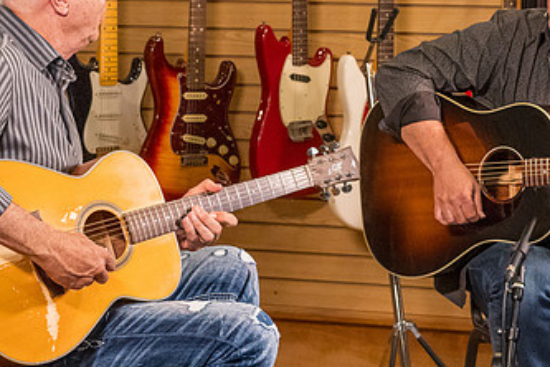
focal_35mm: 158
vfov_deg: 8.7
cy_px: 175
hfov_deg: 13.0
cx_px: 372
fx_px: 2414
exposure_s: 1/200
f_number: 7.1
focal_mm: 76
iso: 20000
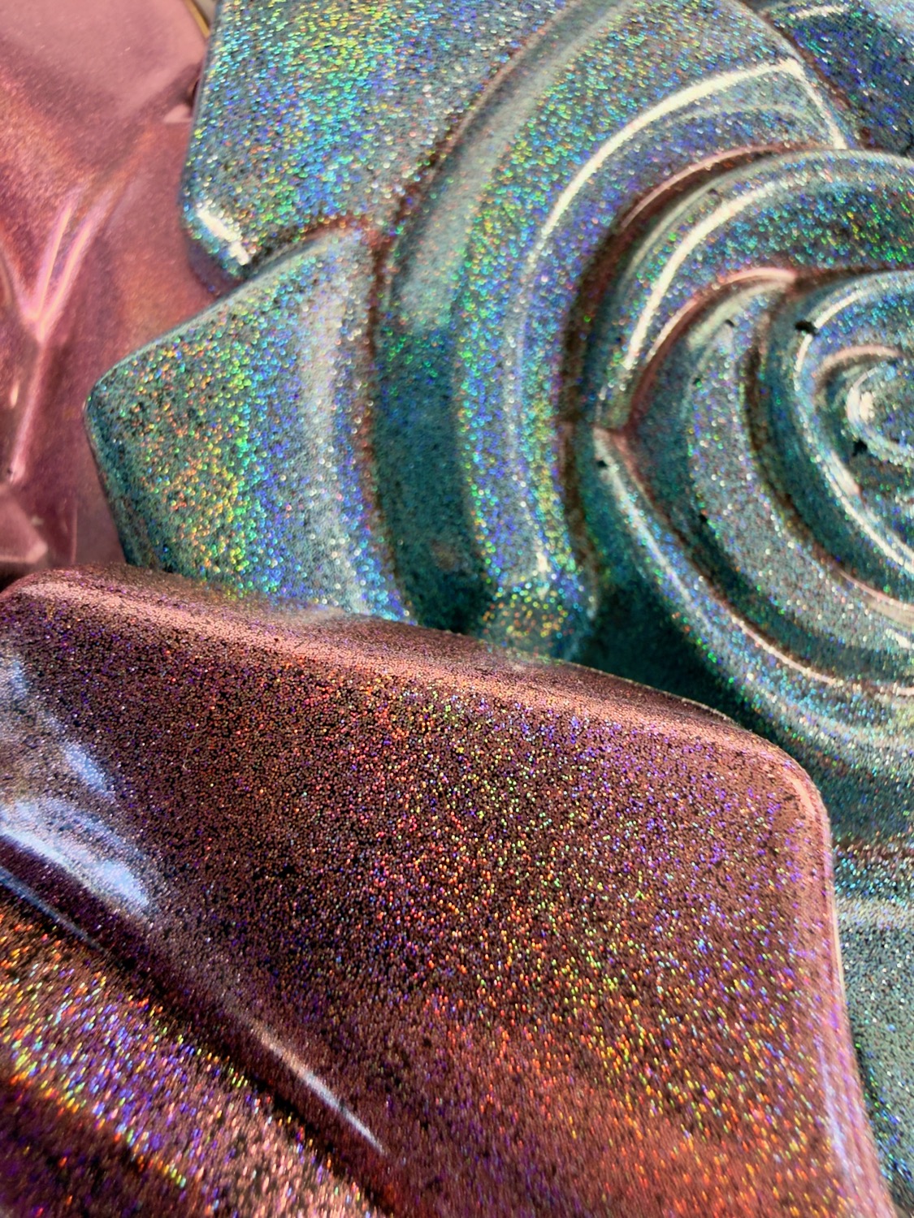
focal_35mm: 24
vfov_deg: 71.6
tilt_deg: -70.3
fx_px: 845
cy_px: 609
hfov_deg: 56.8
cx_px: 457
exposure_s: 1/99
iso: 160
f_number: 2.2
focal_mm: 2.22
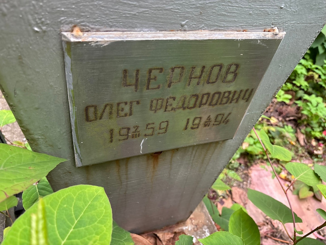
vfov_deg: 53.1
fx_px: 245
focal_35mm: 26
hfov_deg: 67.3
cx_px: 163
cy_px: 122
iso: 125
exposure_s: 1/121
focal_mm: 5.96
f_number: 1.6
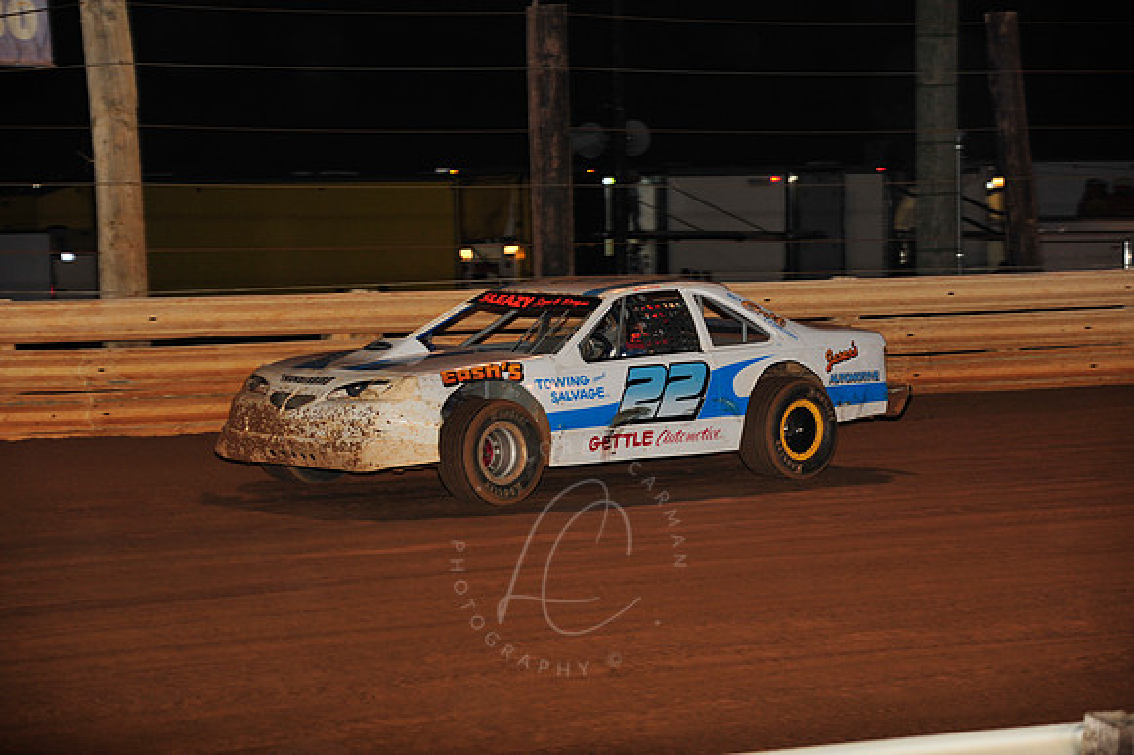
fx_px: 4250
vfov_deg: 10.1
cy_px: 378
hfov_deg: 15.2
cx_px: 567
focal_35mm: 135
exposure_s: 1/320
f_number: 6.3
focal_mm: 135
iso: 800
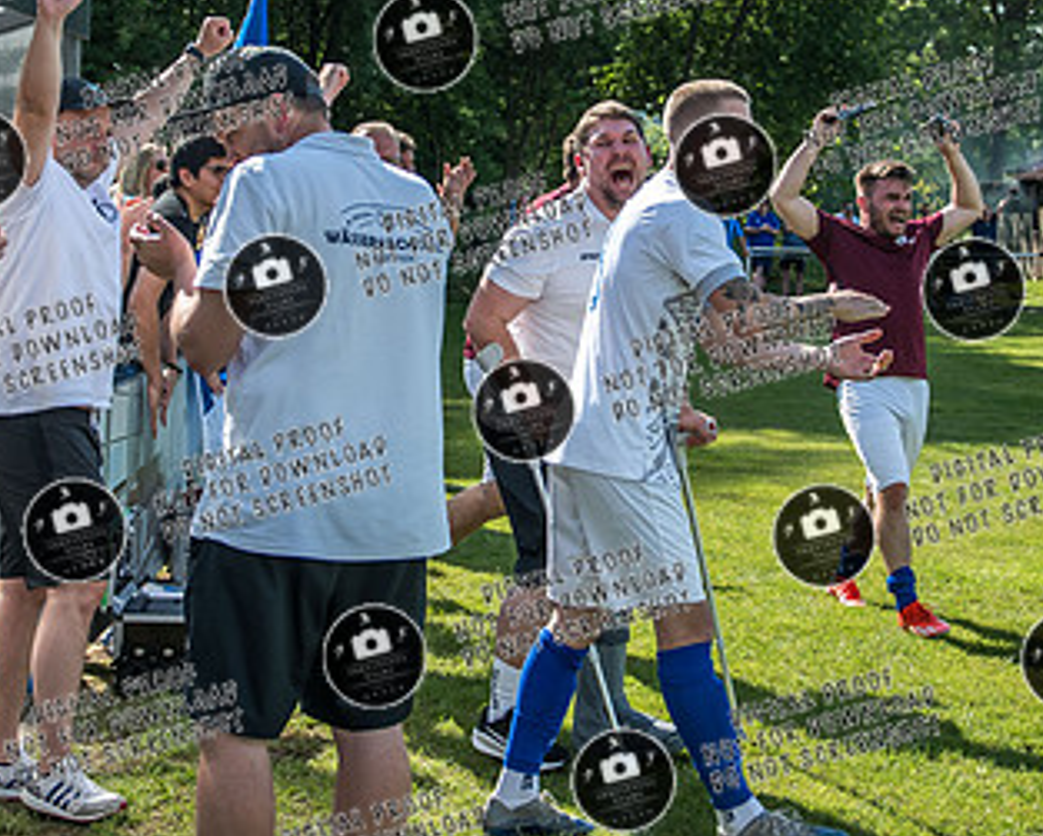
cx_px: 493
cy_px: 205
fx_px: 2472
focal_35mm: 80
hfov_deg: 23.8
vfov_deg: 19.1
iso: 200
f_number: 4
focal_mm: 31
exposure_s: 1/1000
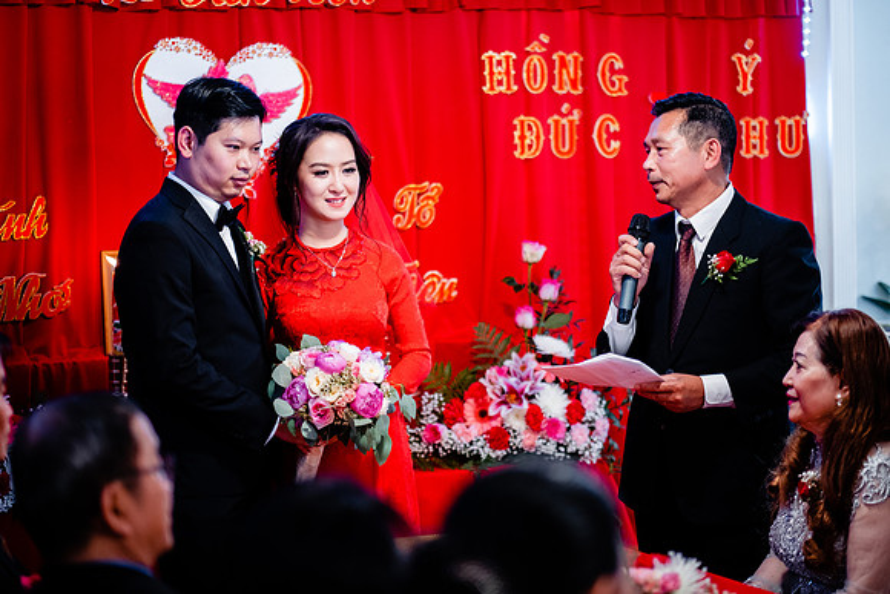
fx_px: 2077
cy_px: 297
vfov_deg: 16.3
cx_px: 445
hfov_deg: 24.2
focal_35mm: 84
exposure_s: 1/160
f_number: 1.2
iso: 800
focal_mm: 56
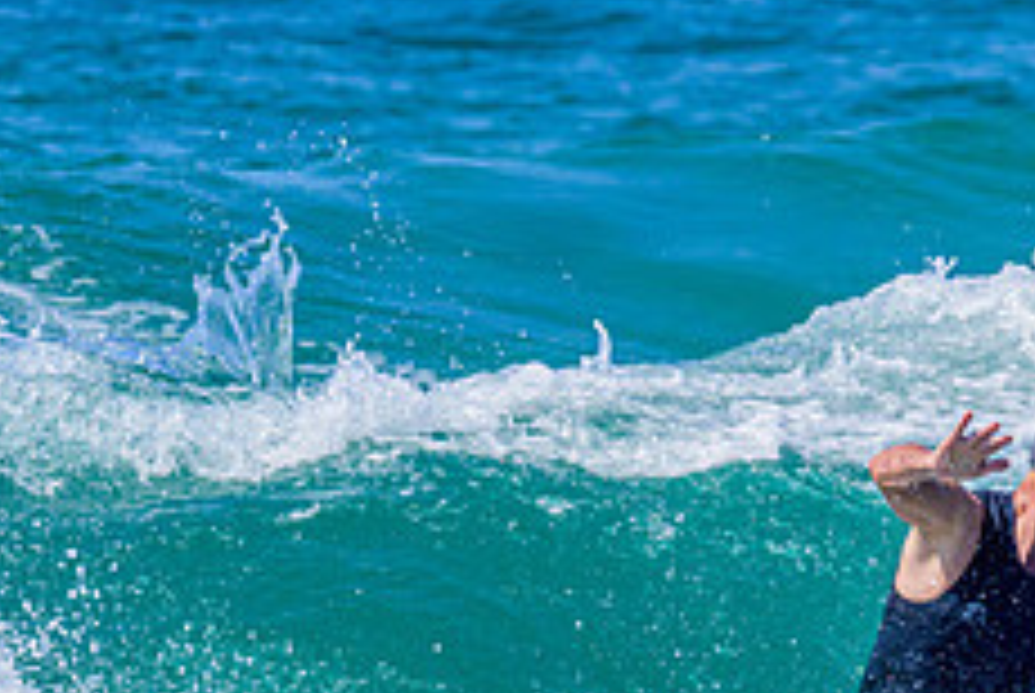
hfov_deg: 1.2
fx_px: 51038
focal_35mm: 1773
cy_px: 655
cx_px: 1026
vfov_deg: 0.8
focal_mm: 560
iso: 800
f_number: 11
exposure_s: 1/2000
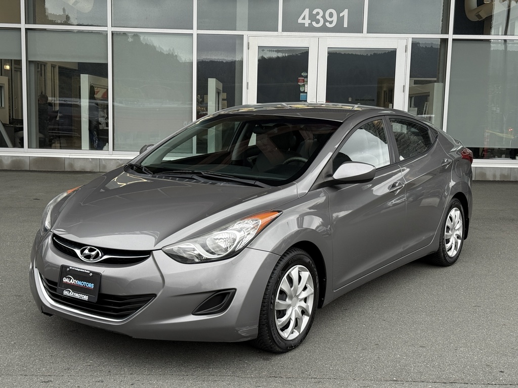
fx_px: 718
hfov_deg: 39.7
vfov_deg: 30.3
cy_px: 194
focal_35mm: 48
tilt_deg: -6.9
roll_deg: -1.2
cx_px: 259
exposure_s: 1/472
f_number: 1.78
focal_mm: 6.76
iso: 80
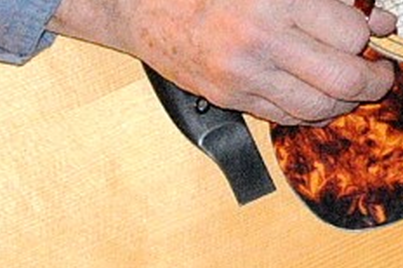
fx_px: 3767
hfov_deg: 6.1
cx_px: 533
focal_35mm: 337
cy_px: -205
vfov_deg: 4.0
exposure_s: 1/60
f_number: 7.1
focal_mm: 32
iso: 3200
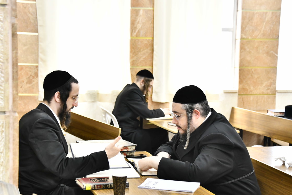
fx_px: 657
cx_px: 145
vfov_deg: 16.8
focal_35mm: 81
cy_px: 115
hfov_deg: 25.1
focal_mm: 65
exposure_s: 1/200
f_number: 5
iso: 2500
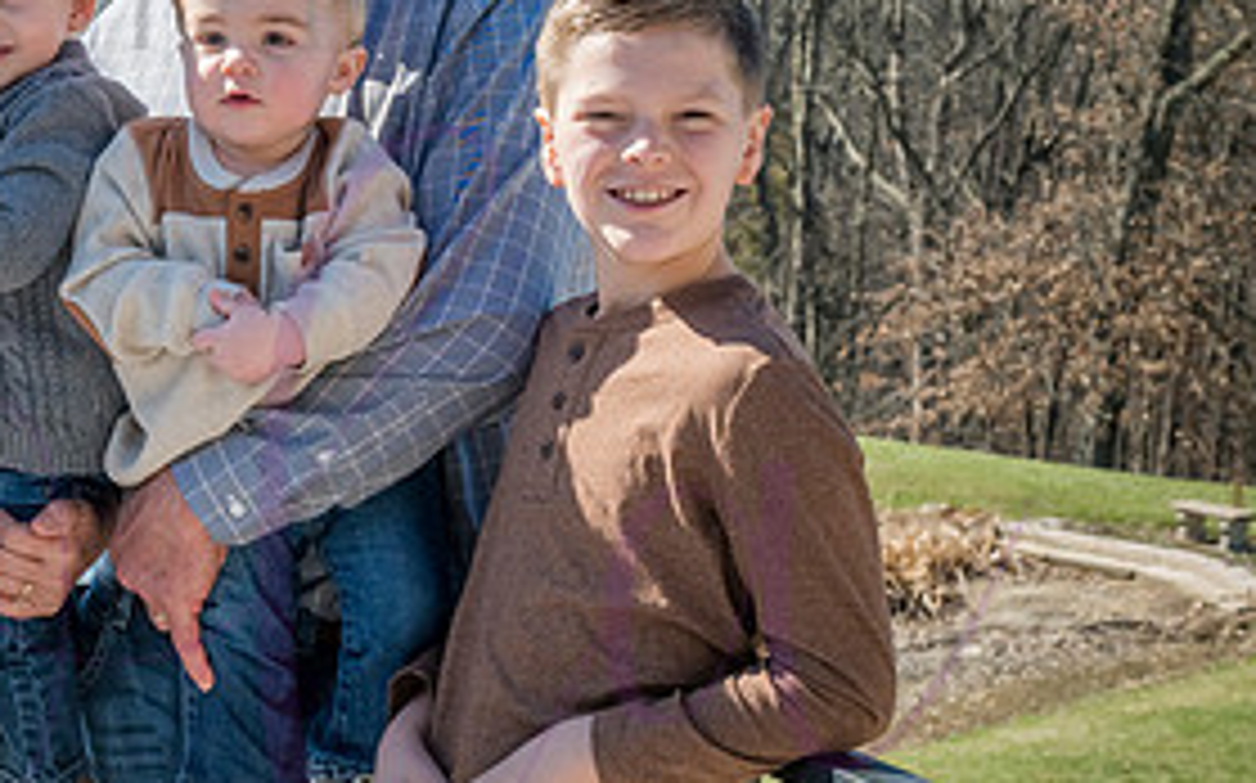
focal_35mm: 106
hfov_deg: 19.3
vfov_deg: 12.3
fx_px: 3626
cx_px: 131
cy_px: 218
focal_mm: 50
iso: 400
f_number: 9
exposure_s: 1/640
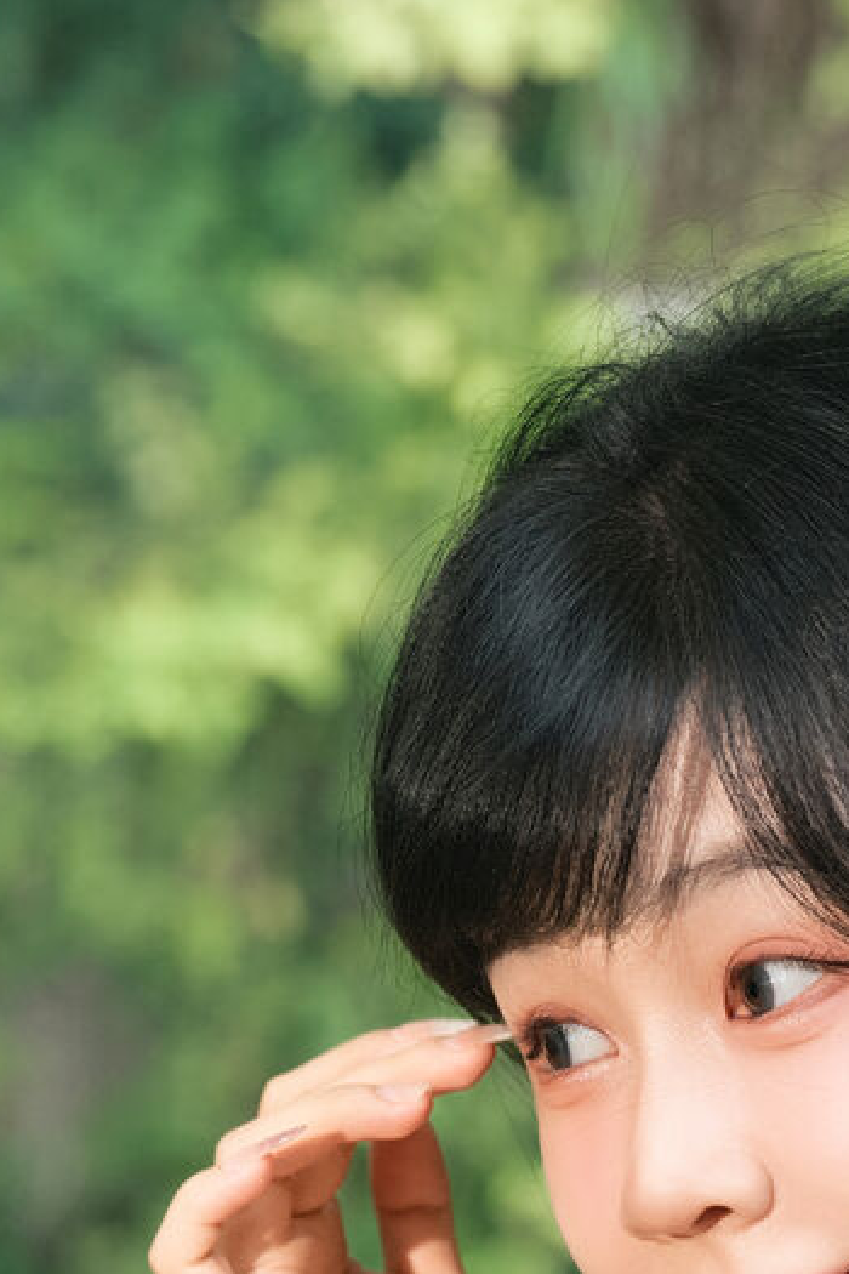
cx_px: 551
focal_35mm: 233
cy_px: 1672
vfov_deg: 8.7
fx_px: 8242
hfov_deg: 5.9
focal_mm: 68
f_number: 4
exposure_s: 1/125
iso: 500
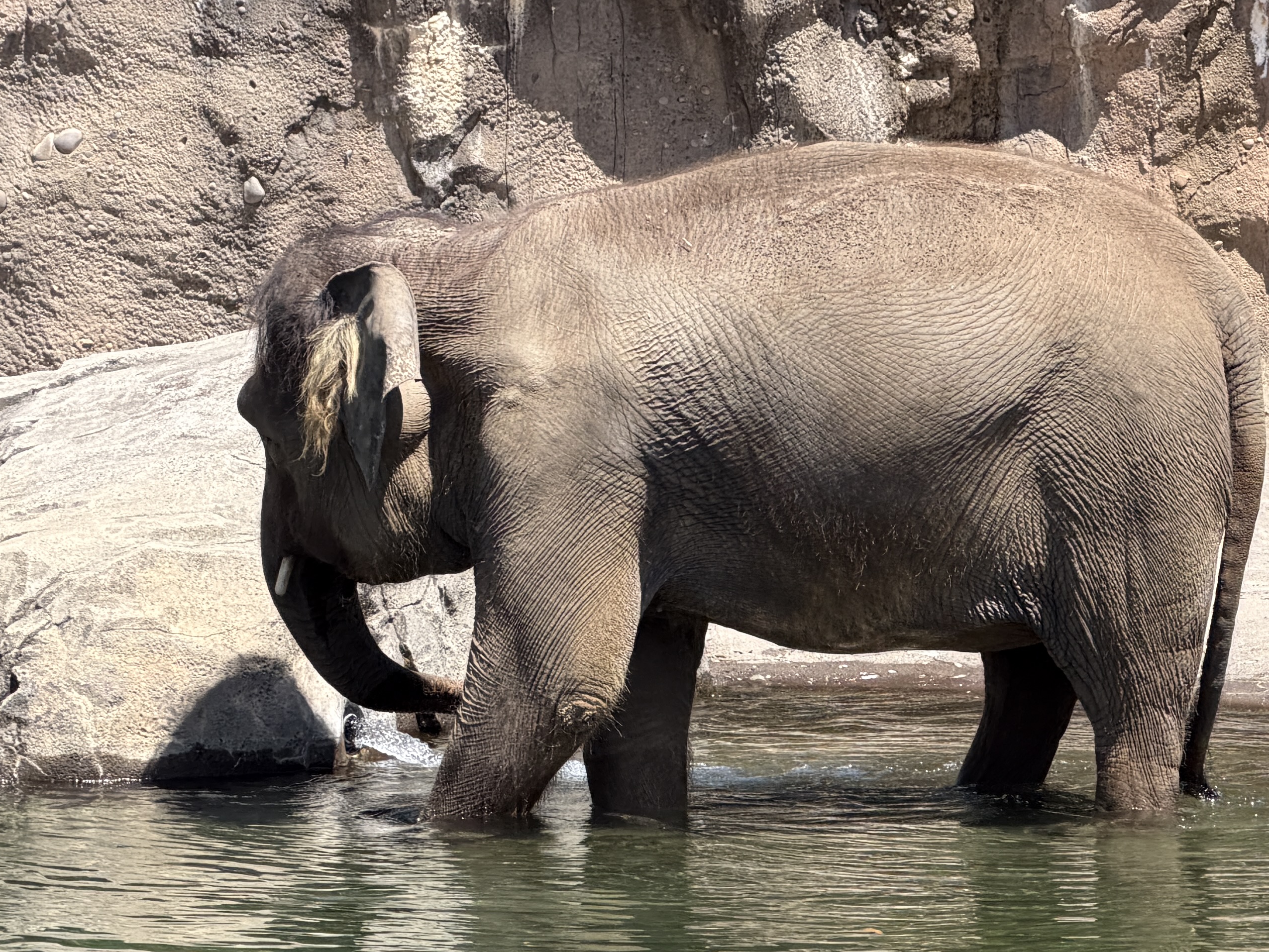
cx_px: 1417
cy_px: 491
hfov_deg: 8.8
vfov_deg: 6.6
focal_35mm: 224
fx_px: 8212
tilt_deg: -4.2
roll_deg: -0.3
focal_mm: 16.89
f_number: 2.8
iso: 50
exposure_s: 1/638
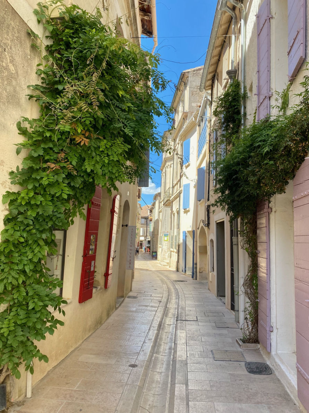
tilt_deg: +7.3
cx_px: 154
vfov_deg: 67.3
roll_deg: -1.2
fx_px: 310
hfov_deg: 53.0
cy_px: 206
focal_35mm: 26
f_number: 1.8
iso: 32
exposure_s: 1/681
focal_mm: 4.25
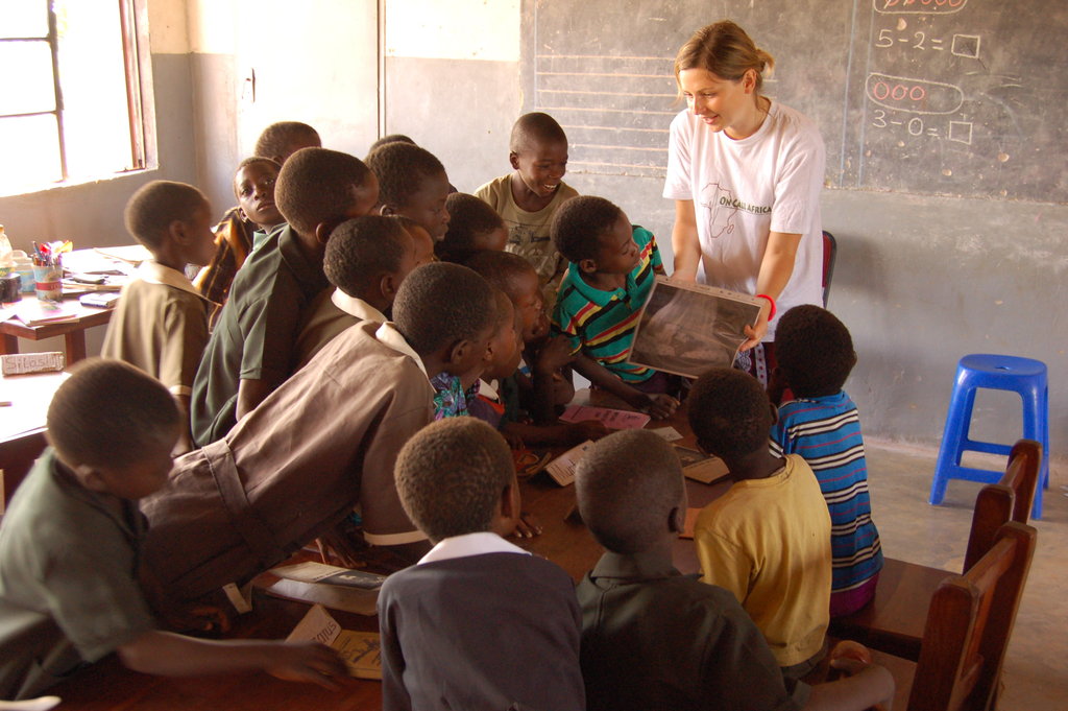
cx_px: 534
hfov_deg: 43.6
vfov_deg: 29.8
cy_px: 356
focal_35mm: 45
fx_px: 1334
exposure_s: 1/40
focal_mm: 30
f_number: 5.6
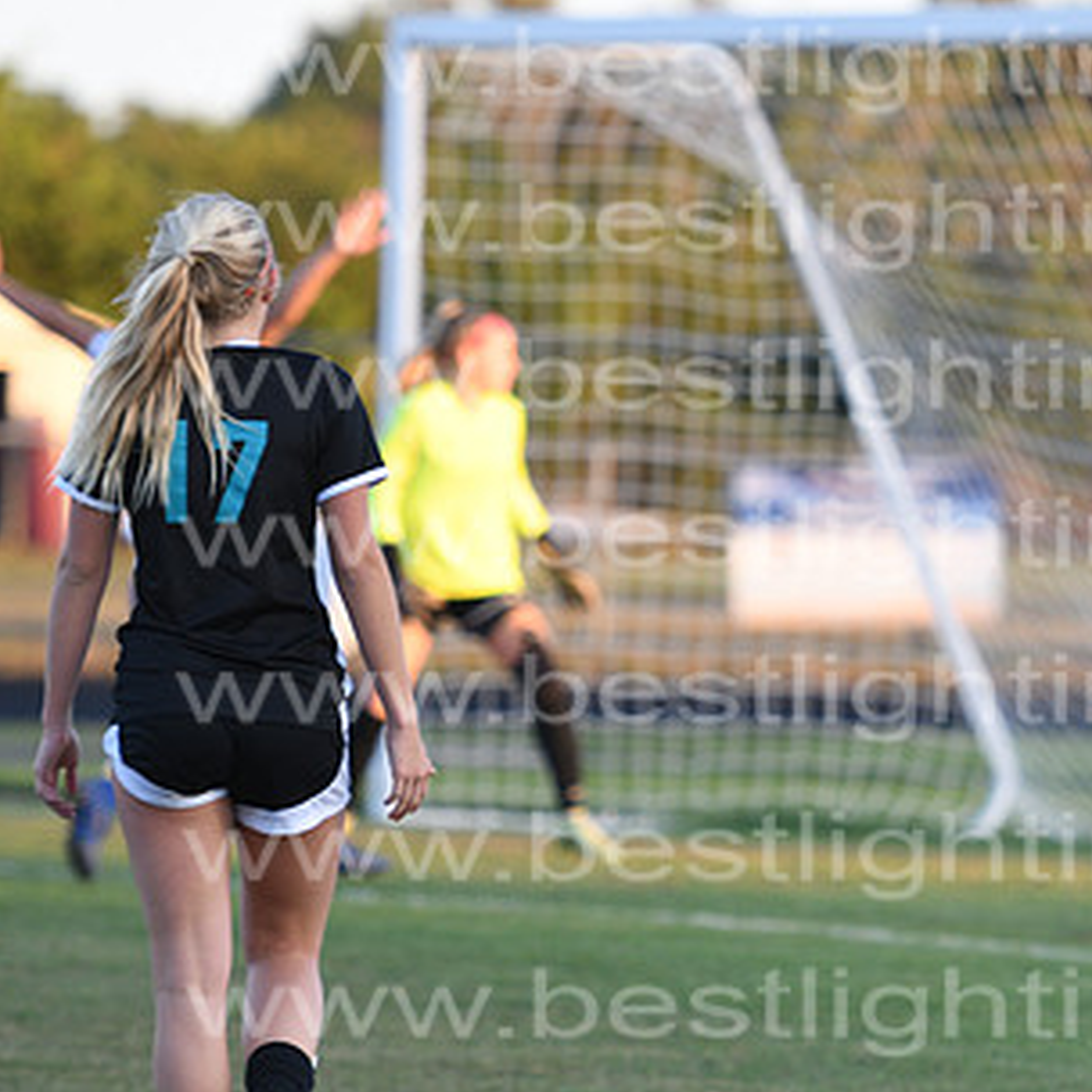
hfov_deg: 4.4
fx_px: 14305
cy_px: 620
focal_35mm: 401
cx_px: 999
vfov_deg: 4.4
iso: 400
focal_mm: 165
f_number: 2.8
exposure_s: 1/800
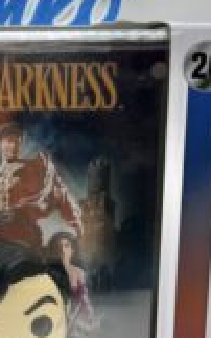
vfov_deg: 32.3
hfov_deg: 20.0
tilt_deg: -12.0
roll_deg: +0.8
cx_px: 0
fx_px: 581
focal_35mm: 63
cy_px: 219
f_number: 1.78
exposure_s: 1/167
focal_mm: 6.76
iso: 64
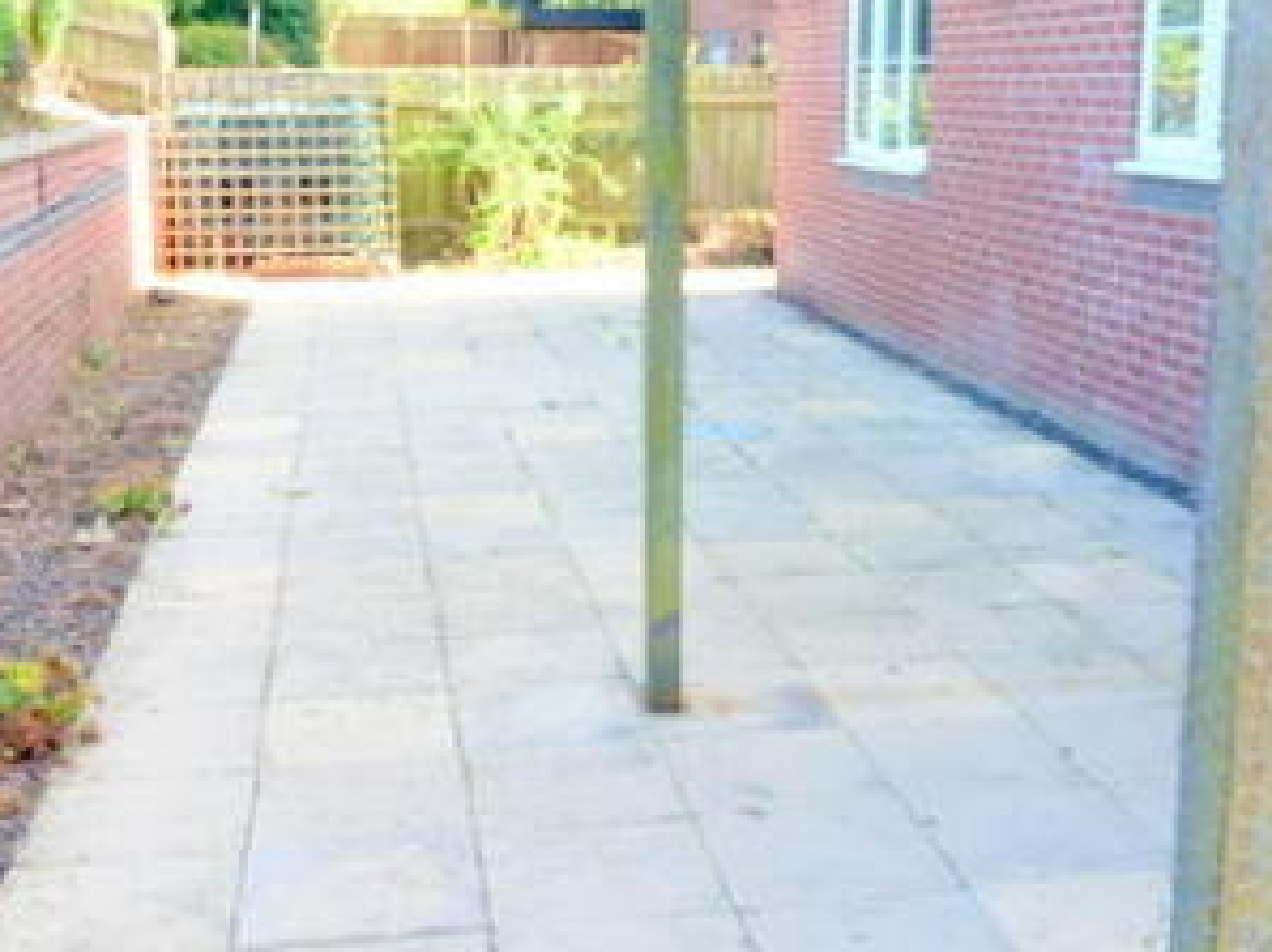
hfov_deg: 40.3
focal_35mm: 47
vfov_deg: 30.8
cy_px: 485
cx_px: 753
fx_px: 1726
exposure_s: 1/60
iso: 100
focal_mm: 4.3
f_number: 3.3
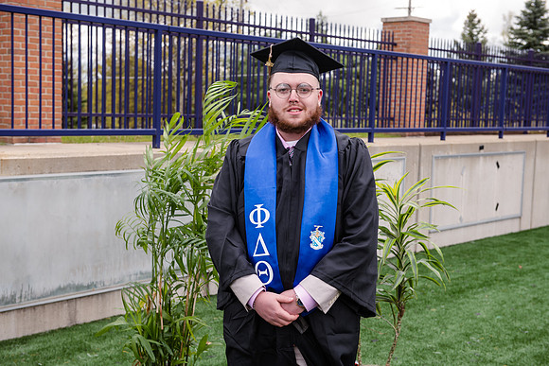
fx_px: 854
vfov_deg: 24.2
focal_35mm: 56
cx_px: 274
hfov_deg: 35.6
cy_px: 183
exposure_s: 1/200
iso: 160
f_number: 5.6
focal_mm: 56
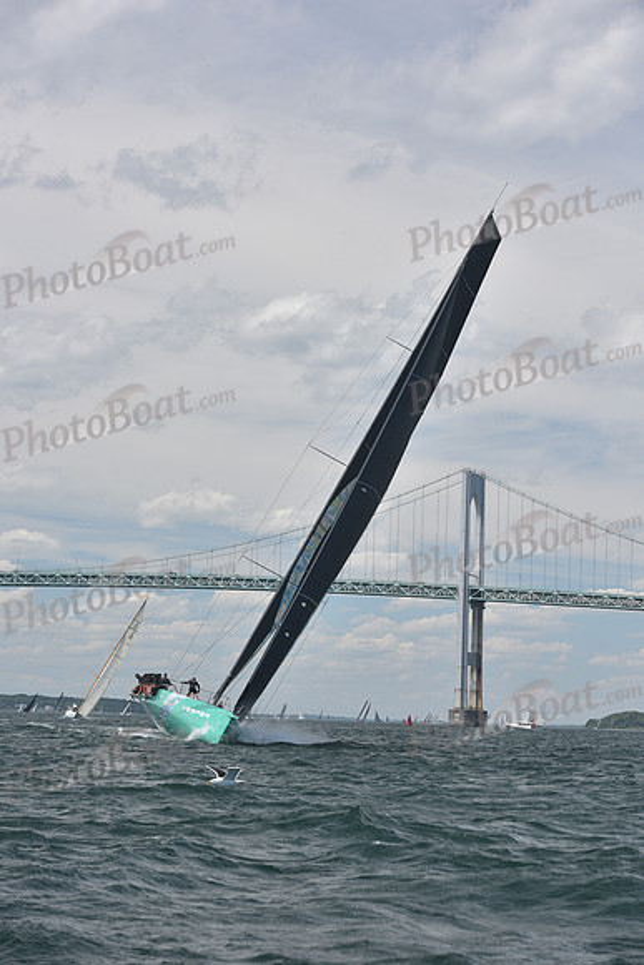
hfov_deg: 14.9
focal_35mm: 92
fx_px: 2467
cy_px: 482
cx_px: 322
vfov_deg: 22.1
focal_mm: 92
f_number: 6.3
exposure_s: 1/800
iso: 320
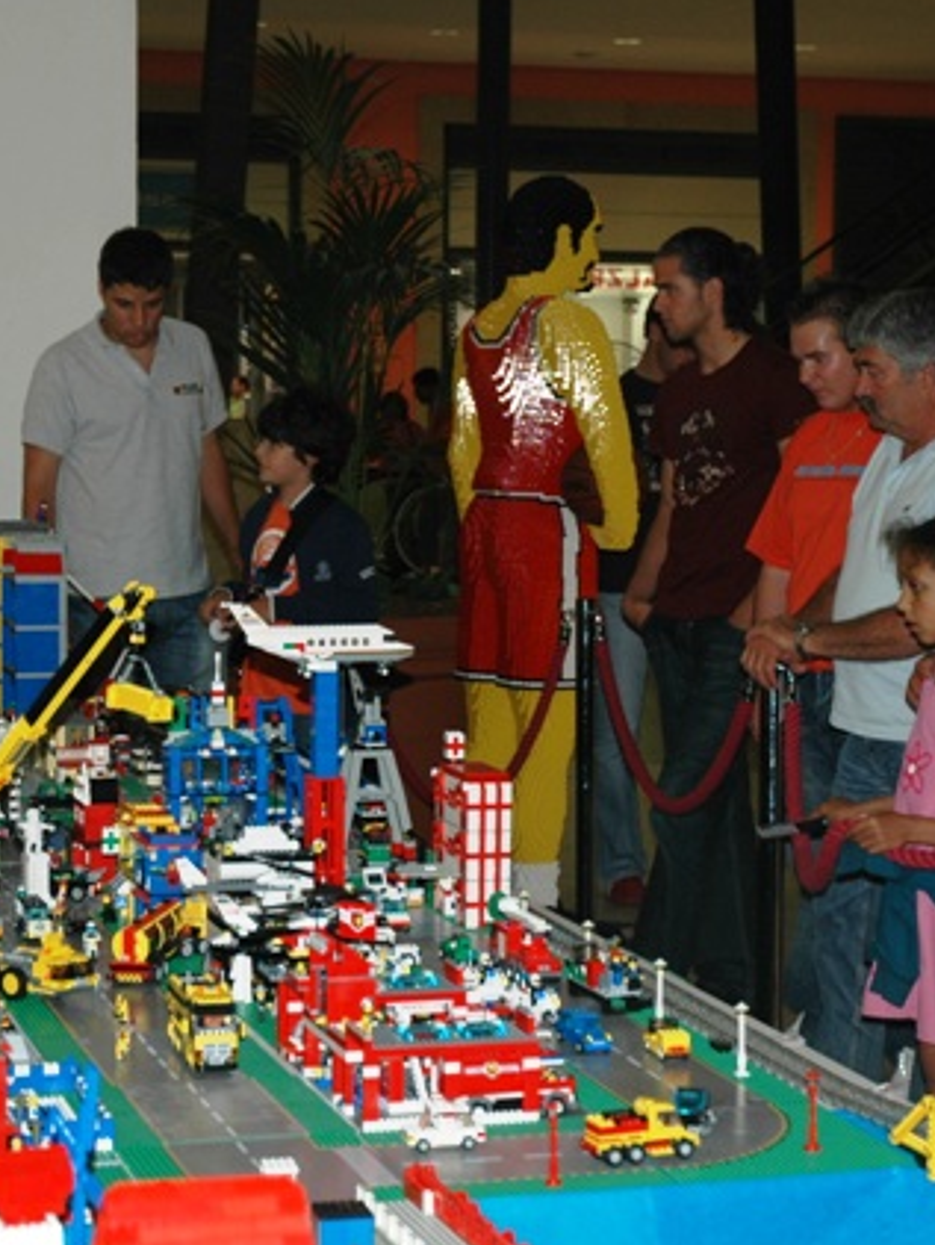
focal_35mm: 83
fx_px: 2986
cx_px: 375
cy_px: 622
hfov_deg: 17.8
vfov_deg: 23.5
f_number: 4.2
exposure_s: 1/60
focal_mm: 38
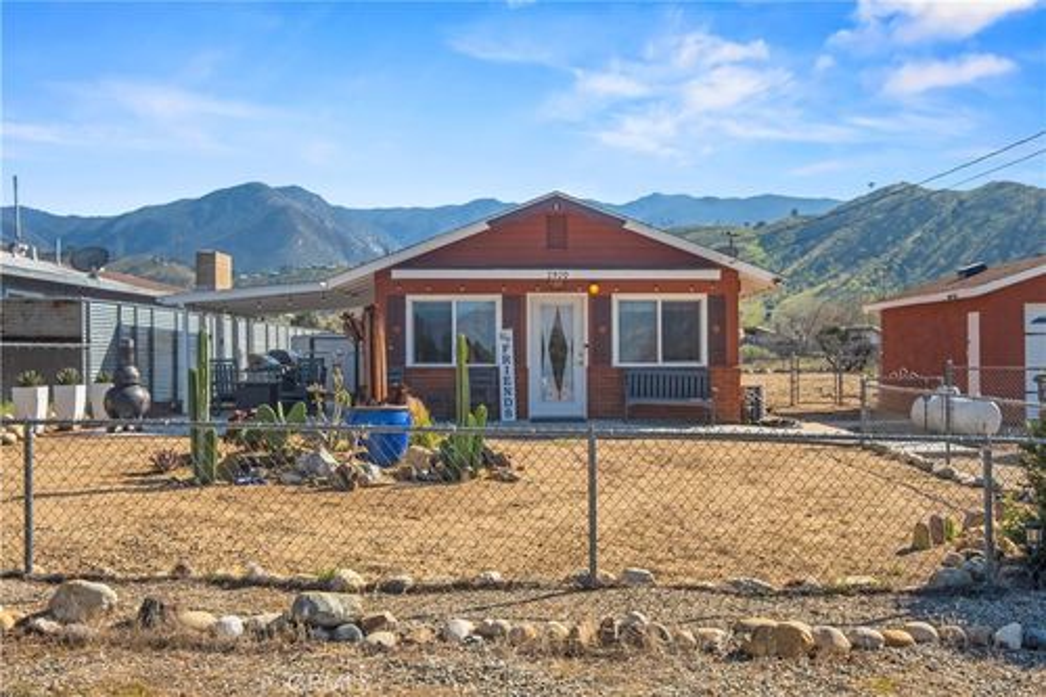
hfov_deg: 55.8
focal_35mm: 34
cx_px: 523
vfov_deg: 38.9
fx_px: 988
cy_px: 348
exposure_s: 1/250
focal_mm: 22.9
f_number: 9
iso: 250
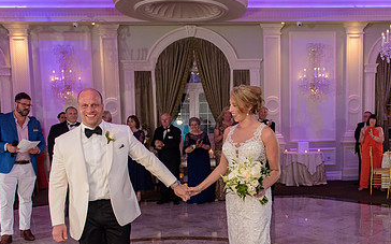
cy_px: 159
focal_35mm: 39
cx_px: 248
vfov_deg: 32.5
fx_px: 415
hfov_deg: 49.8
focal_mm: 24
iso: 1600
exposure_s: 1/125
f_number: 3.2
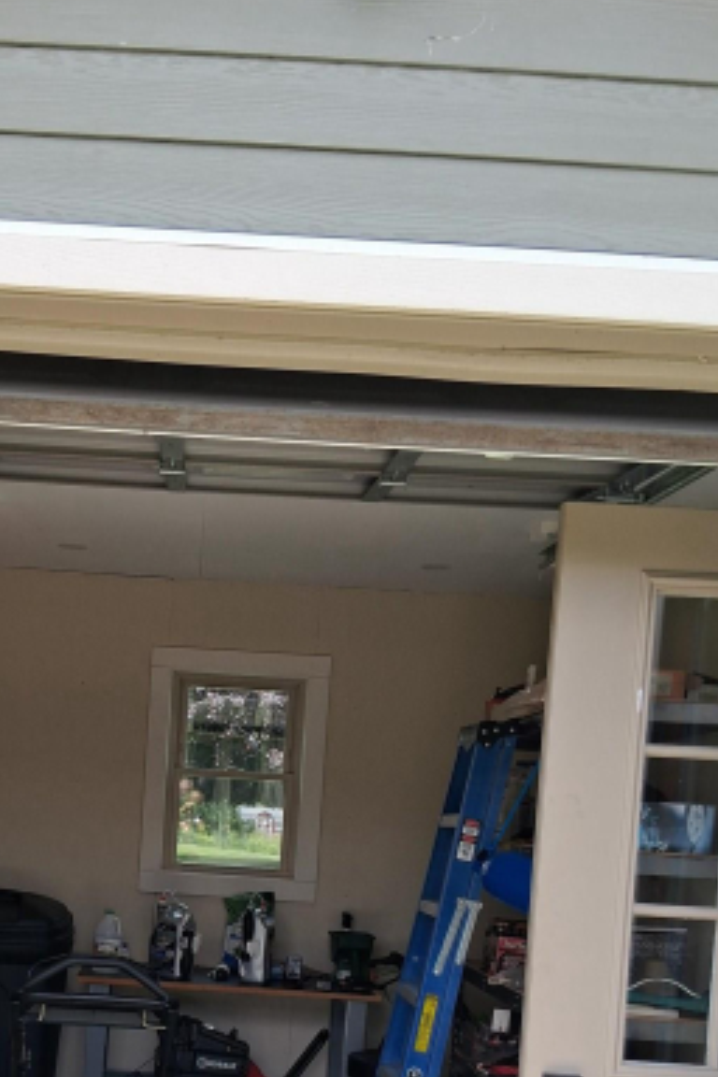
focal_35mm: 47
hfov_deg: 28.1
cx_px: 154
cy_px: 871
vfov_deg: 40.1
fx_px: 1406
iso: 25
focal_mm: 3.98
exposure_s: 1/140
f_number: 1.8
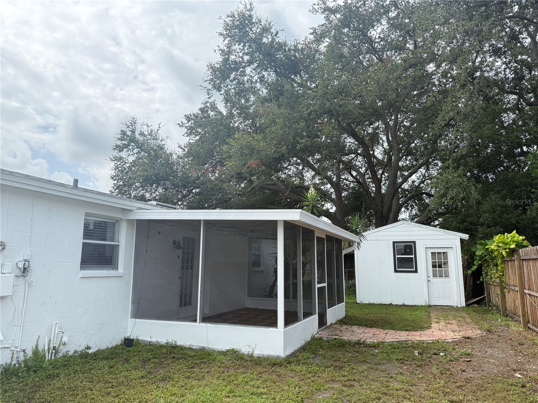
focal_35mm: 24
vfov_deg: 56.8
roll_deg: -0.9
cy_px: 202
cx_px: 269
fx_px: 373
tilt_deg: +9.5
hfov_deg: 71.6
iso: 100
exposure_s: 1/2000
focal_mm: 6.76
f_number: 1.78
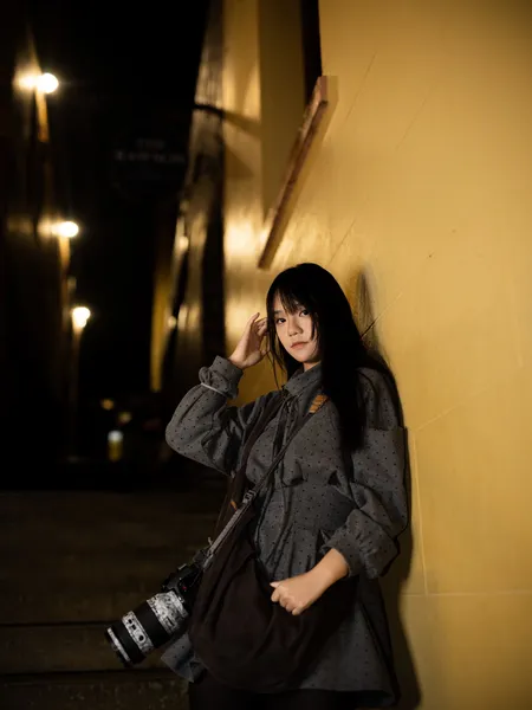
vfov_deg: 46.8
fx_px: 820
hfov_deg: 36.0
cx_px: 266
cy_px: 355
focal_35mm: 40
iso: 400
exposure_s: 1/80
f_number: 2
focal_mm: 50
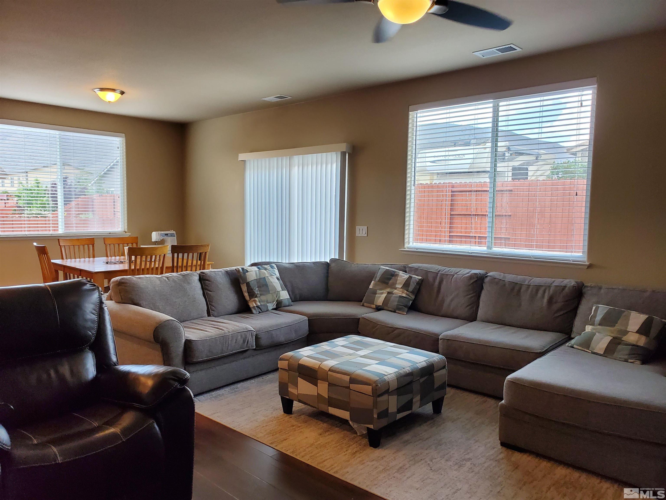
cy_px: 250
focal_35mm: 26
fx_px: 500
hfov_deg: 67.3
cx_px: 333
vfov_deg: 53.1
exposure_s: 1/120
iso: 200
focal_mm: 4.3
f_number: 2.4
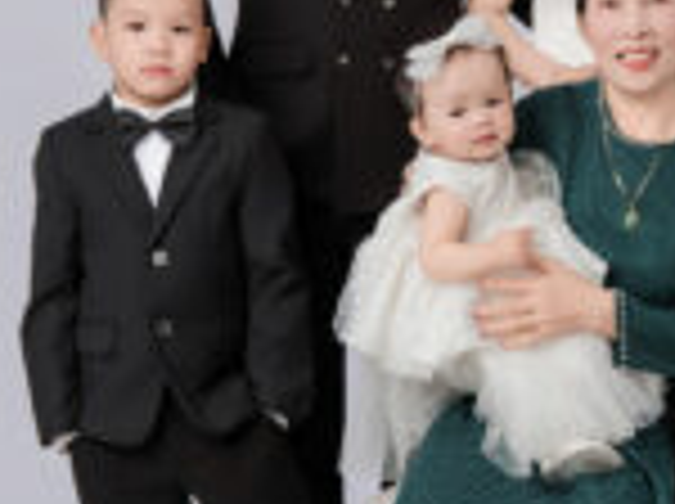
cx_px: 529
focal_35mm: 136
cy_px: 207
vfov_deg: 10.9
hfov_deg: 14.5
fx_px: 2648
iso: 400
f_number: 5
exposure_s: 1/180
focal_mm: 35
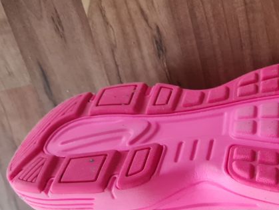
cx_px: 269
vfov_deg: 22.3
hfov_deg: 29.4
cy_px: 235
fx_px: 500
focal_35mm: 62
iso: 250
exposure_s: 1/50
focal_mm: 5.4
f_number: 1.8
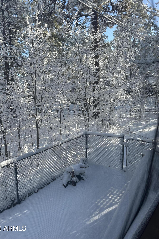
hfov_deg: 51.3
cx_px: 76
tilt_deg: -9.0
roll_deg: +0.9
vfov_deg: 71.5
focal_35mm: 25
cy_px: 120
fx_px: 166
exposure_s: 1/903
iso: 80
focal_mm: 6.86
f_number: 1.78
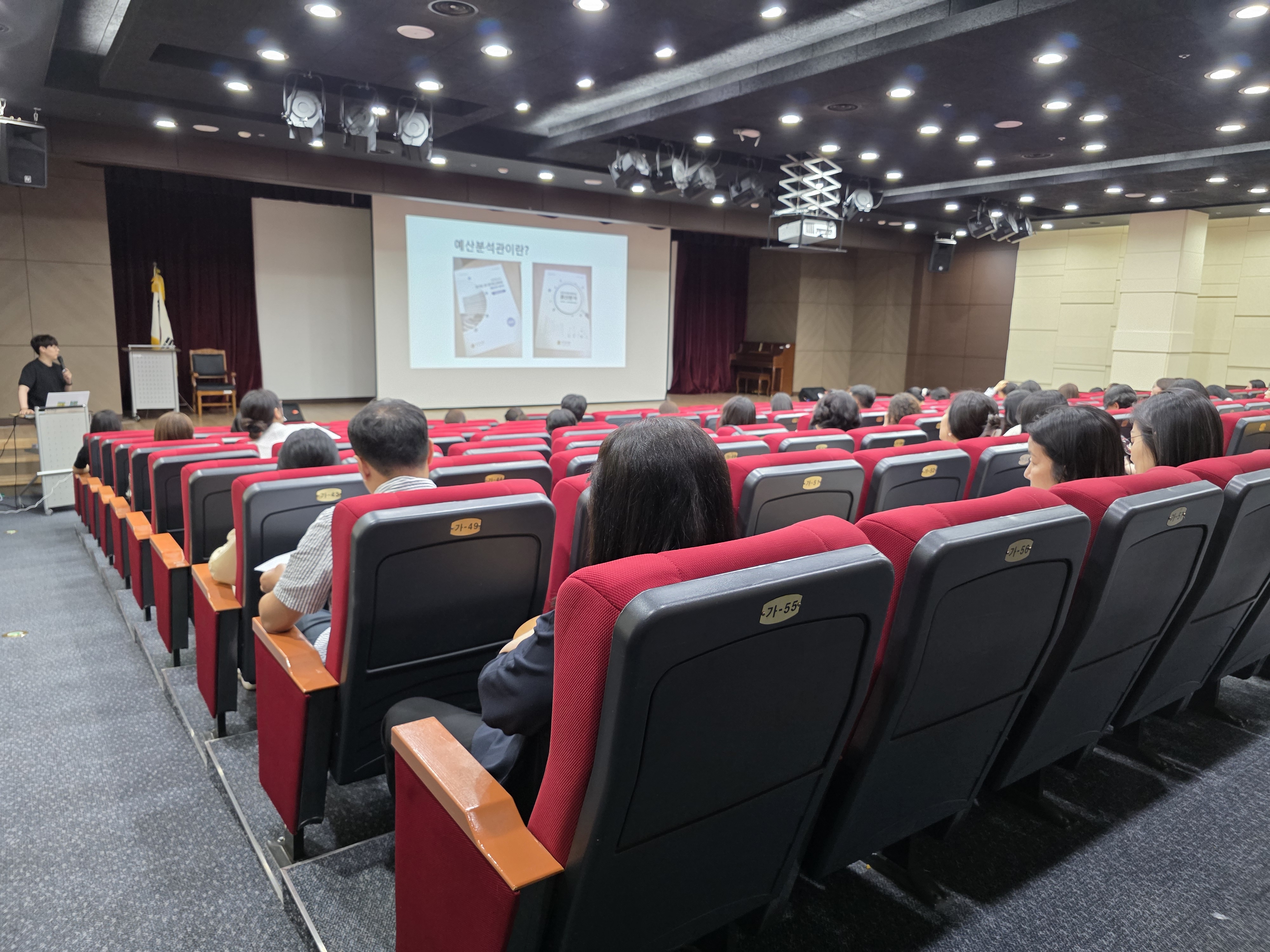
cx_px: 635
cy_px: 476
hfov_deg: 73.9
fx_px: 844
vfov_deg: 58.9
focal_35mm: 23
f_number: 1.7
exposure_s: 1/120
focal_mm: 6.3
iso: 500
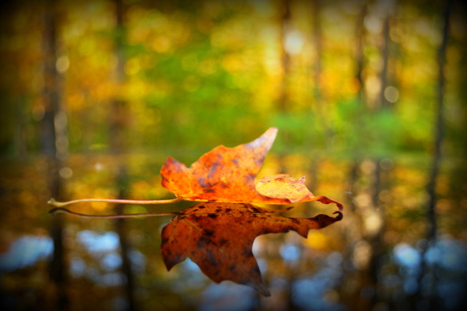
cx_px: 234
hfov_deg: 53.1
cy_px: 156
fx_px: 467
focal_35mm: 36
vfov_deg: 36.9
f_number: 4.2
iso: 200
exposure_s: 1/80
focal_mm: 24
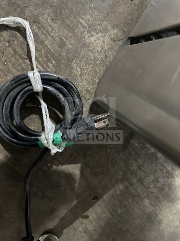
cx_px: 90
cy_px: 120
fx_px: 166
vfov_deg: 71.6
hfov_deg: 56.8
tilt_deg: -69.1
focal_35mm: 24
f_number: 1.78
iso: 1000
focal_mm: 6.86
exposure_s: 1/30
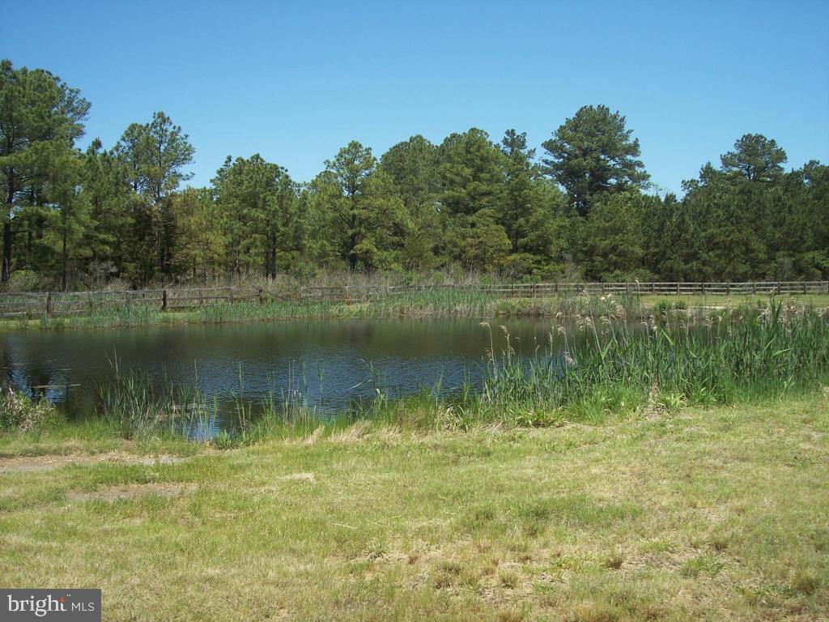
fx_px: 934
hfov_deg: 47.9
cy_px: 311
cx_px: 414
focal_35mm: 39
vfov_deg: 36.8
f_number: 4
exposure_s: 1/750
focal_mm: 8
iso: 100
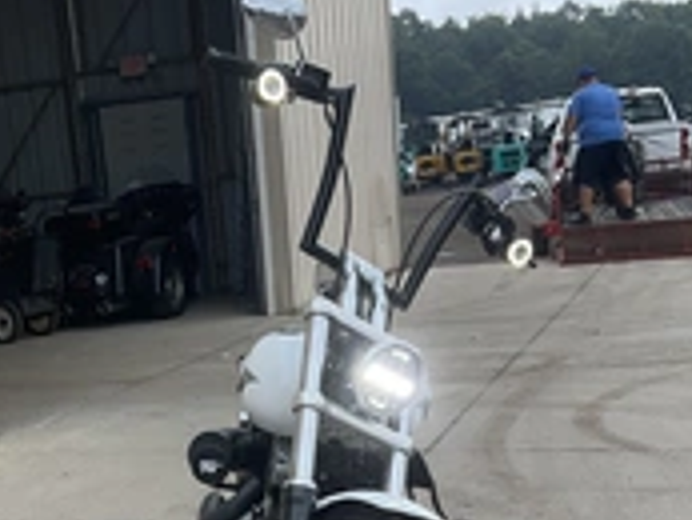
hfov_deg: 28.6
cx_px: 184
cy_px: 532
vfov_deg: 21.1
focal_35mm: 67
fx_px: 1340
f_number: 1.8
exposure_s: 1/228
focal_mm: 3
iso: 20
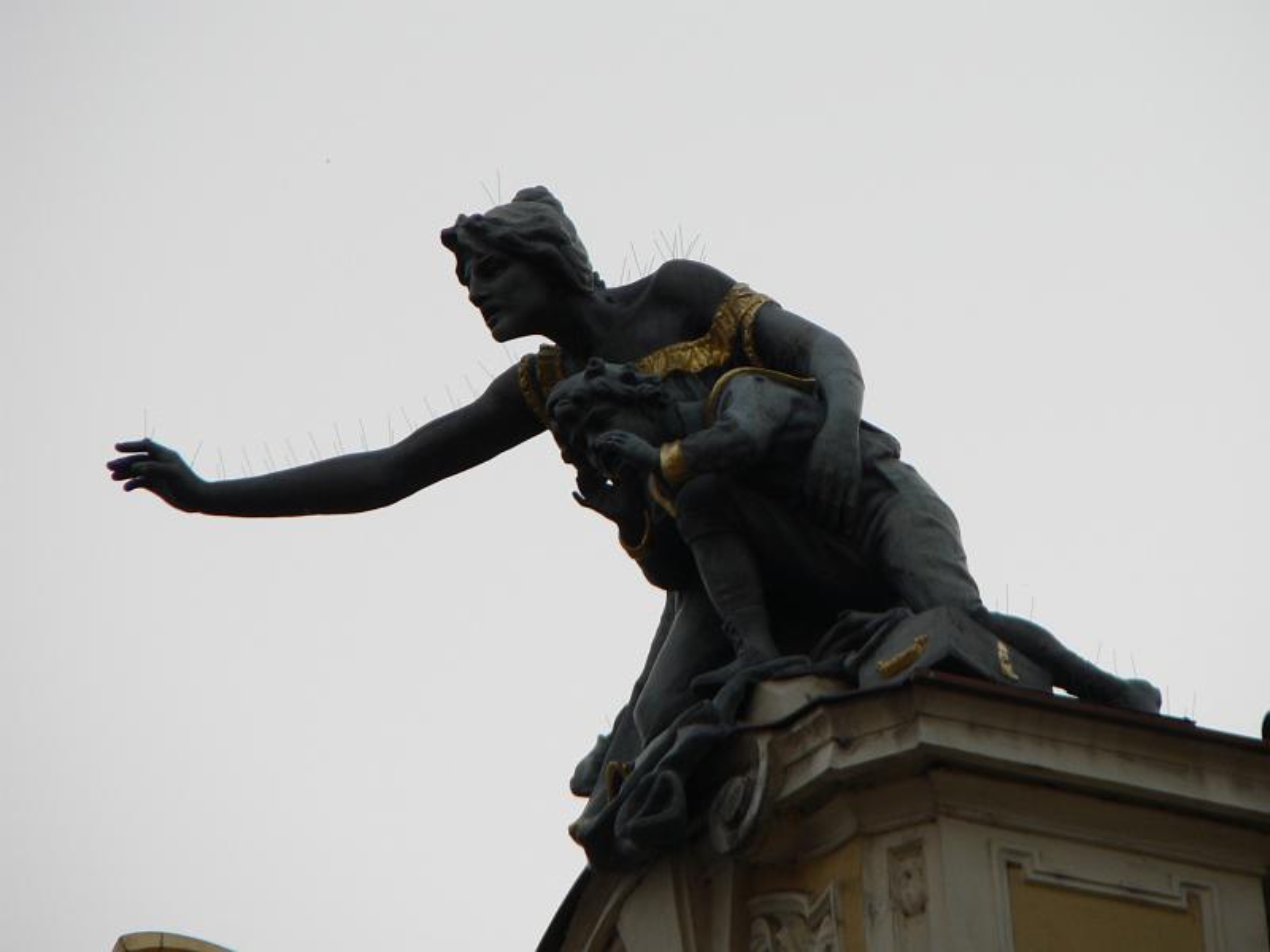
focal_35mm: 432
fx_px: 15849
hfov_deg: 4.6
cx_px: 635
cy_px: 476
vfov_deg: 3.4
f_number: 4
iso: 80
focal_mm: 72
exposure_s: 1/320
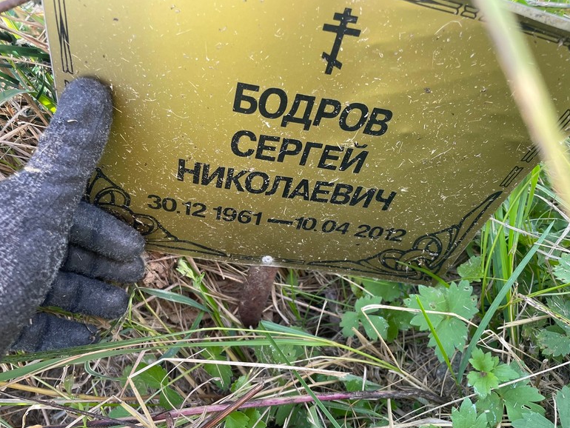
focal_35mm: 27
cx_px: 278
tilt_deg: -38.2
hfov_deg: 65.3
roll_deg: +32.9
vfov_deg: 51.4
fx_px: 445
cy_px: 221
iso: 100
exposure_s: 1/121
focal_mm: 4.2
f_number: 1.6
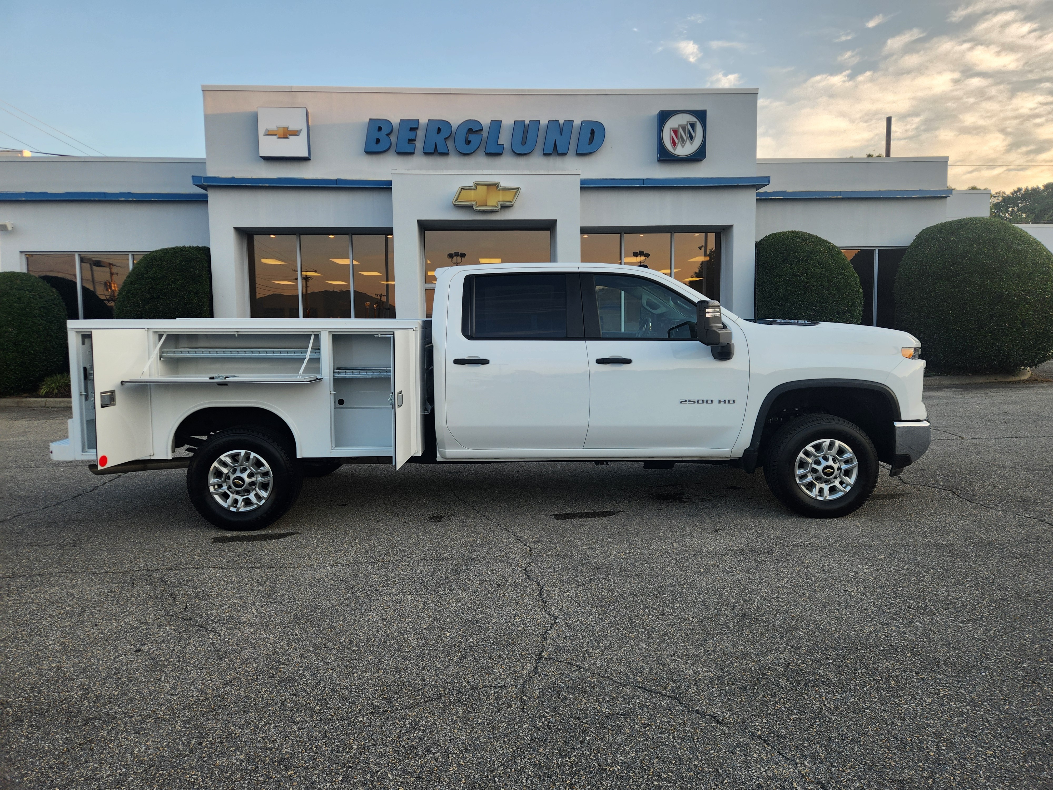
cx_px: 526
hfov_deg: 73.9
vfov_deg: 58.9
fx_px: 700
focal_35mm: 23
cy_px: 395
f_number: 1.8
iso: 20
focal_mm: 5.4
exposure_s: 1/219
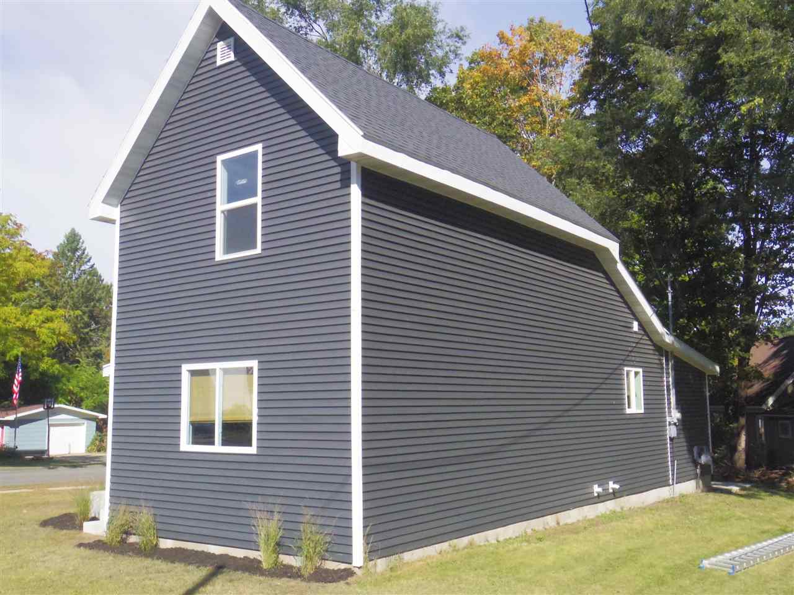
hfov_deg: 54.0
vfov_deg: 41.8
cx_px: 397
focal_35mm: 34
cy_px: 298
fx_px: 780
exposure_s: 1/800
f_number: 6.3
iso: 1600
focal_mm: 7.4
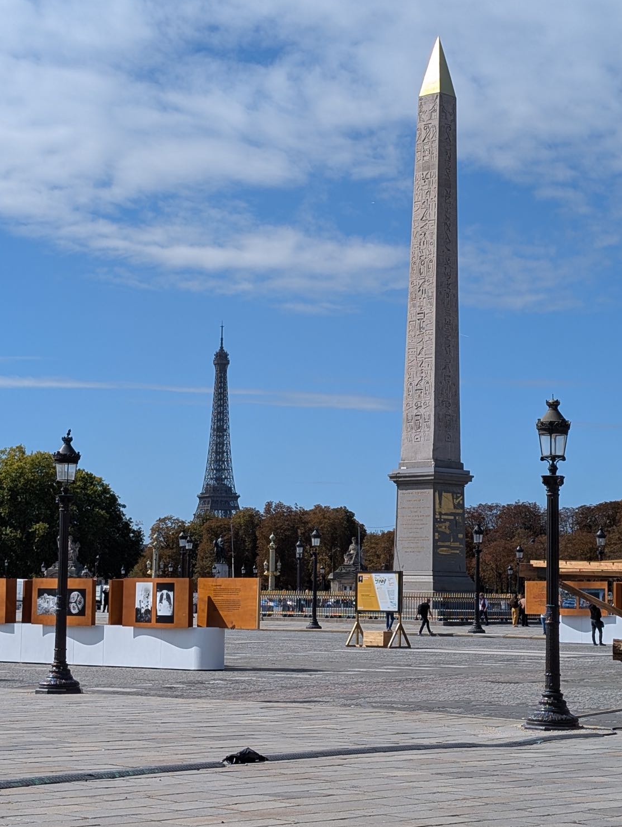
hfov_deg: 21.6
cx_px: 395
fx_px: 1625
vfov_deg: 28.5
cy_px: 428
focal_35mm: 68
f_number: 1.68
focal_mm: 6.9
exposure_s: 1/2128
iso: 20
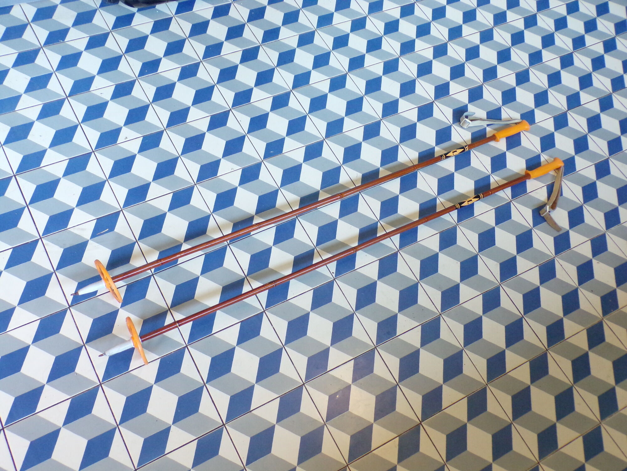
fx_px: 580
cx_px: 314
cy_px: 236
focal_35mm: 32
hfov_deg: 56.8
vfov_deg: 44.2
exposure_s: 1/17
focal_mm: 5.8
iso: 400
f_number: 3.2
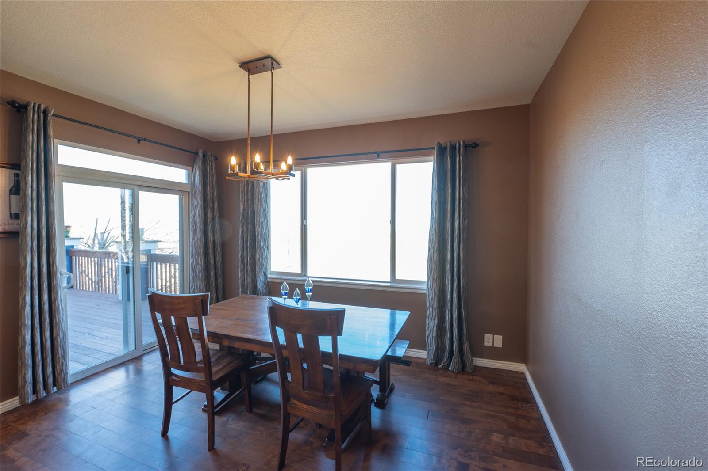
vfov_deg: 77.3
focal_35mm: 15
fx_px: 295
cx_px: 354
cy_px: 236
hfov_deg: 100.4
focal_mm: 15
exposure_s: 1/4
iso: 100
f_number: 8
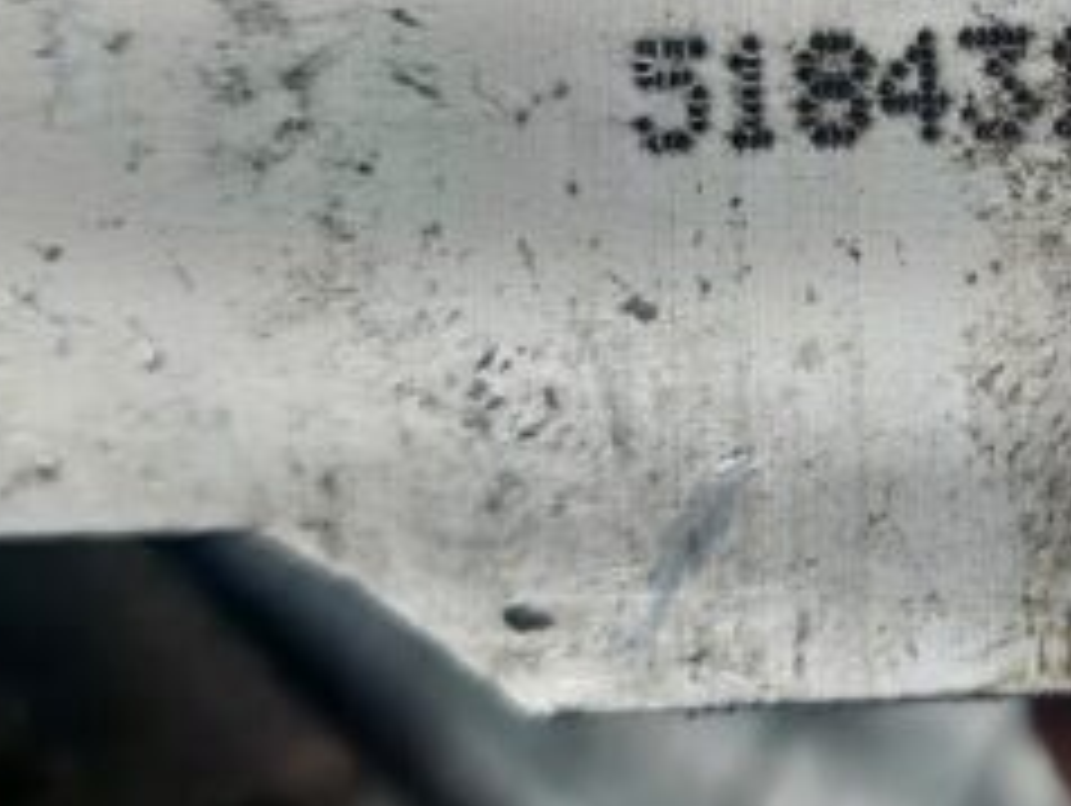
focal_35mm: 63
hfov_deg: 28.8
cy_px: 126
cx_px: 1062
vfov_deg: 22.9
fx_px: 1951
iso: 40
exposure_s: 1/166
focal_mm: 5.23
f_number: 1.8
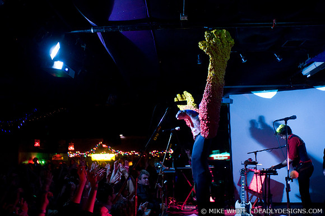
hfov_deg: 62.0
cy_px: 108
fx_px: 270
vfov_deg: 43.5
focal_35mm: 30
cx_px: 162
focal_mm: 20
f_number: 2.8
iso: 1250
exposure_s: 1/30
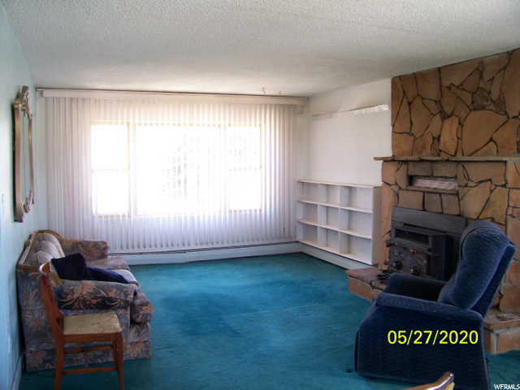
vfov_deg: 42.9
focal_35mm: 33
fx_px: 496
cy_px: 195
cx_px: 260
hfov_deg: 55.4
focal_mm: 5.85
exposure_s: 1/30
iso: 125
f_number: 2.8
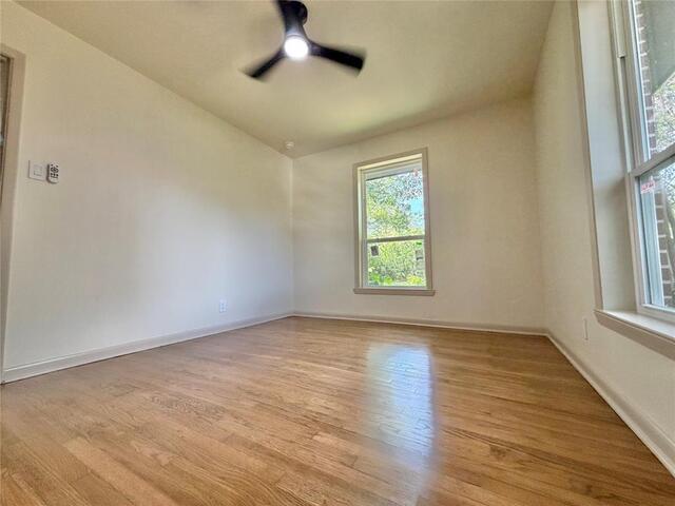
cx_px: 338
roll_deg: +1.7
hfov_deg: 102.1
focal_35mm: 14
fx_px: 273
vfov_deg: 85.7
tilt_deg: +3.4
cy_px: 253
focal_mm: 2.22
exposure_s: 1/60
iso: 250
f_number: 2.2
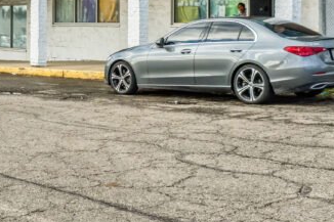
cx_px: 67
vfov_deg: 19.3
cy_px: 11
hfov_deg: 28.6
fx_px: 640
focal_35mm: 69
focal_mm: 8.4
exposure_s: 1/1500
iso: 140
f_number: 2.8
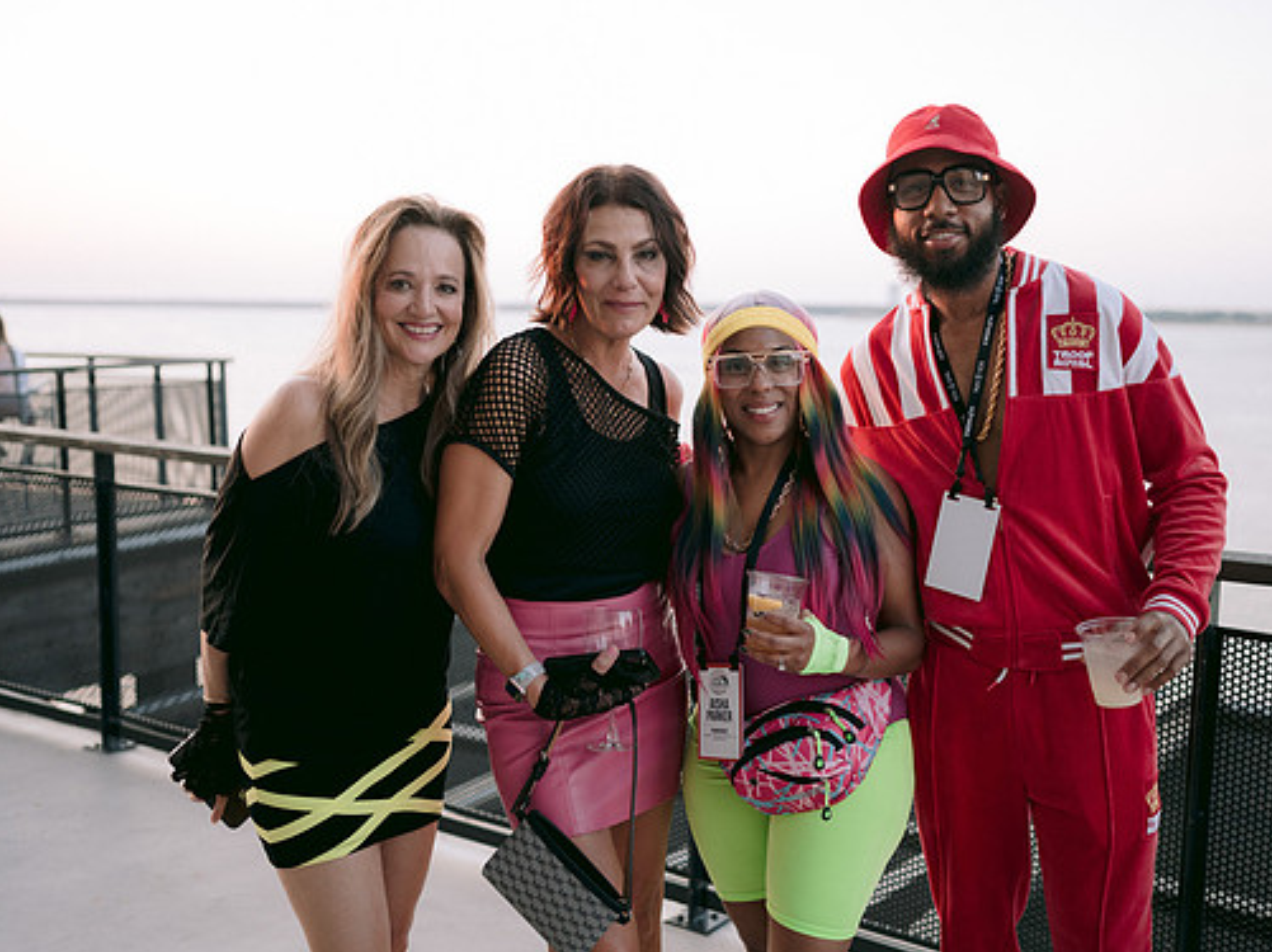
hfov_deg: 47.8
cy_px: 489
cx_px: 703
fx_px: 1432
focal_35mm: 39
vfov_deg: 36.8
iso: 250
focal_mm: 35
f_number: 1.8
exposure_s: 1/250
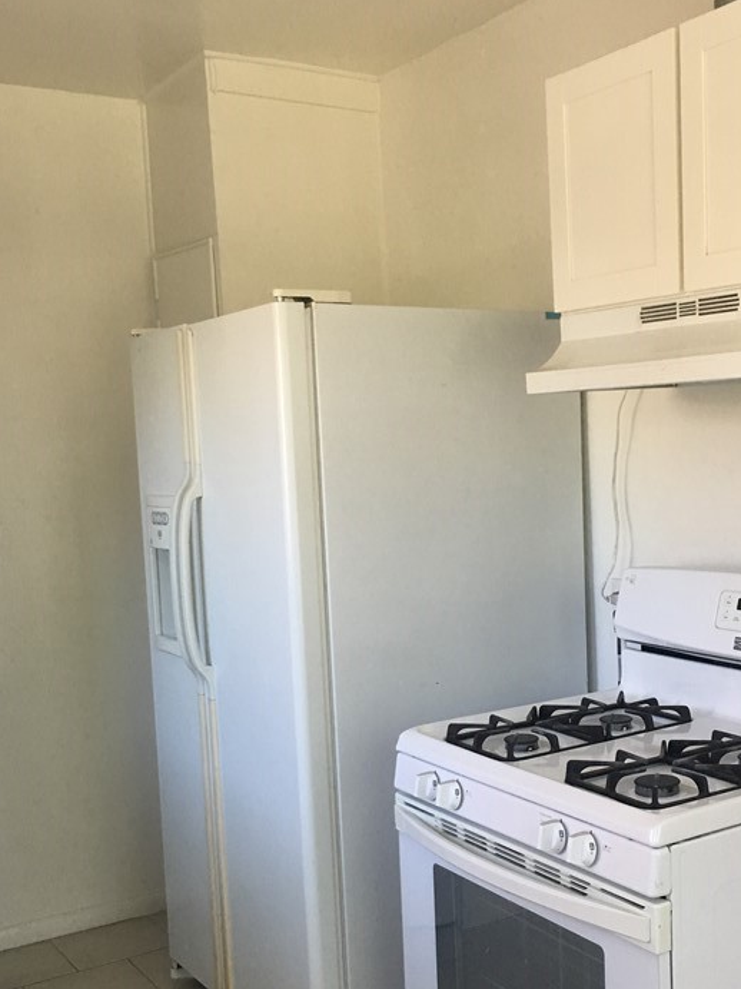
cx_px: 502
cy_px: 601
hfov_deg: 33.3
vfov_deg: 43.6
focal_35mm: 43
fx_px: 1228
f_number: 2.2
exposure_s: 1/30
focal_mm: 4.15
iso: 40
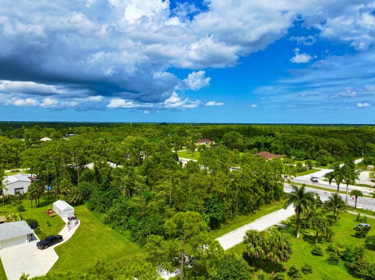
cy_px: 140
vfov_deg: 56.8
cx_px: 188
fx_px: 260
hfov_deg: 71.6
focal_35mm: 24
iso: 100
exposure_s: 1/2500
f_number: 2.8
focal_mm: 12.29
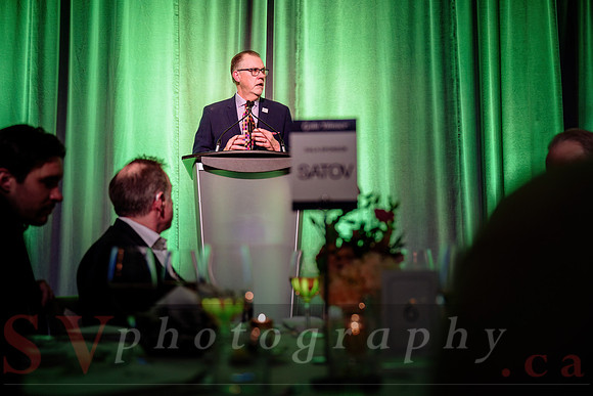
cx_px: 296
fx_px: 857
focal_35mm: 52
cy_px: 198
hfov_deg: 38.2
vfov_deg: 26.0
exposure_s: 1/160
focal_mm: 52
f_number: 2.8
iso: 1000
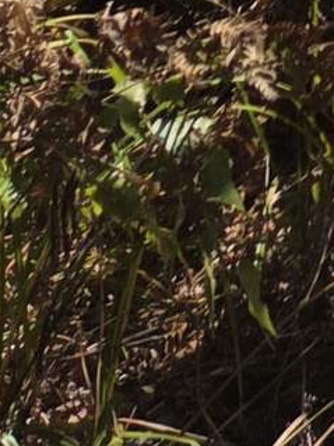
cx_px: 1076
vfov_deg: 9.1
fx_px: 2137
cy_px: -961
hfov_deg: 7.6
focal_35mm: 166
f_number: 1.8
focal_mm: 5.4
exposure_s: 1/5129
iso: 80
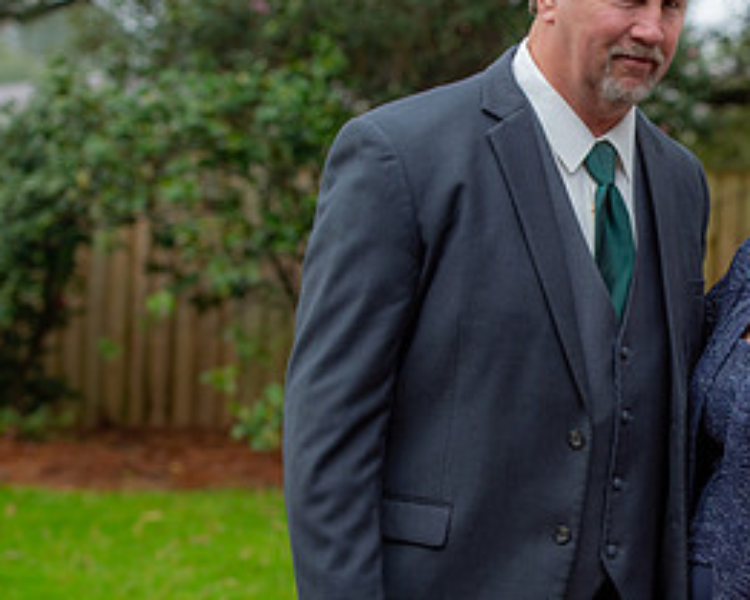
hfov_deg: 10.8
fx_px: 3930
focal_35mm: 177
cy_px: 419
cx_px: 782
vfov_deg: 8.7
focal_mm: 85
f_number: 4.5
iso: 200
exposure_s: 1/200
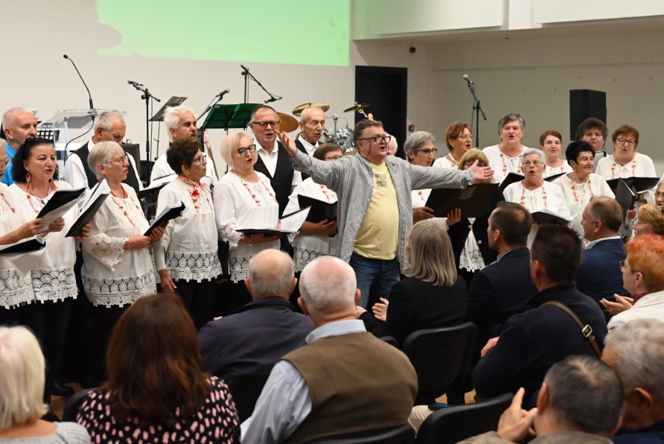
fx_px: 1070
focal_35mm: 58
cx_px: 331
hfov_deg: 34.5
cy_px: 181
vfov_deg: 23.4
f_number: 4
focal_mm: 45
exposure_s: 1/1000
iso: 8000
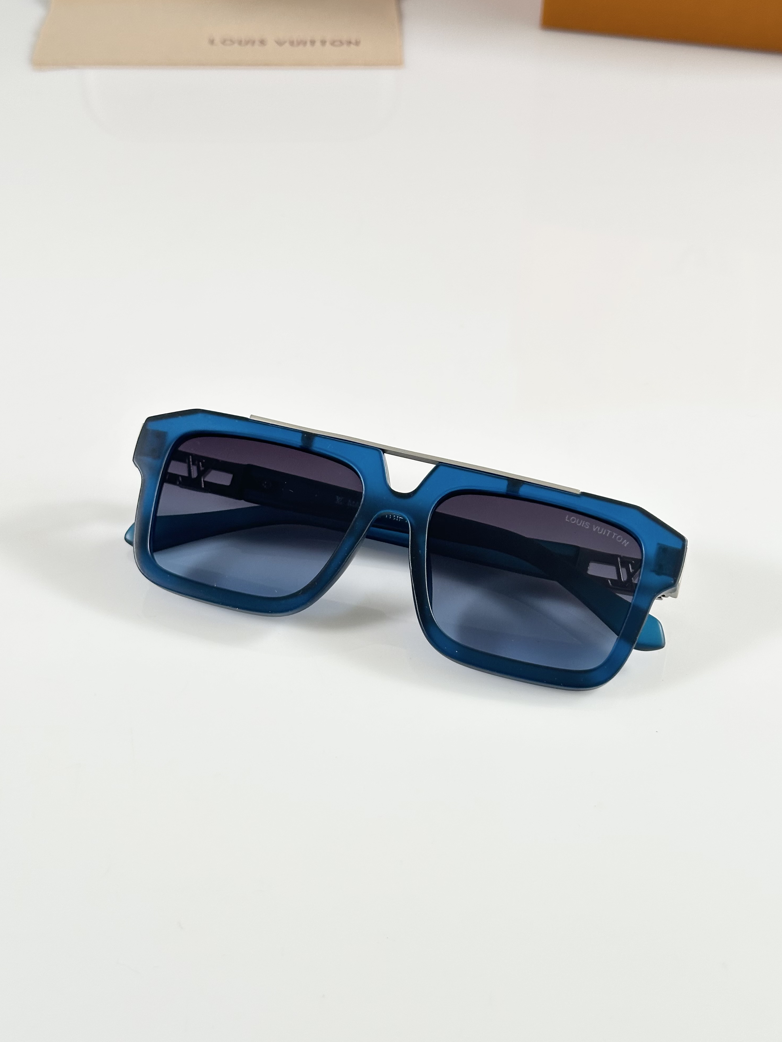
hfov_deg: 29.7
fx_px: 1476
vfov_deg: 38.9
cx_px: 392
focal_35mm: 49
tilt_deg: -41.5
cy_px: 531
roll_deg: +0.3
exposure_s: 1/103
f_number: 1.78
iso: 80
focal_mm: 6.86
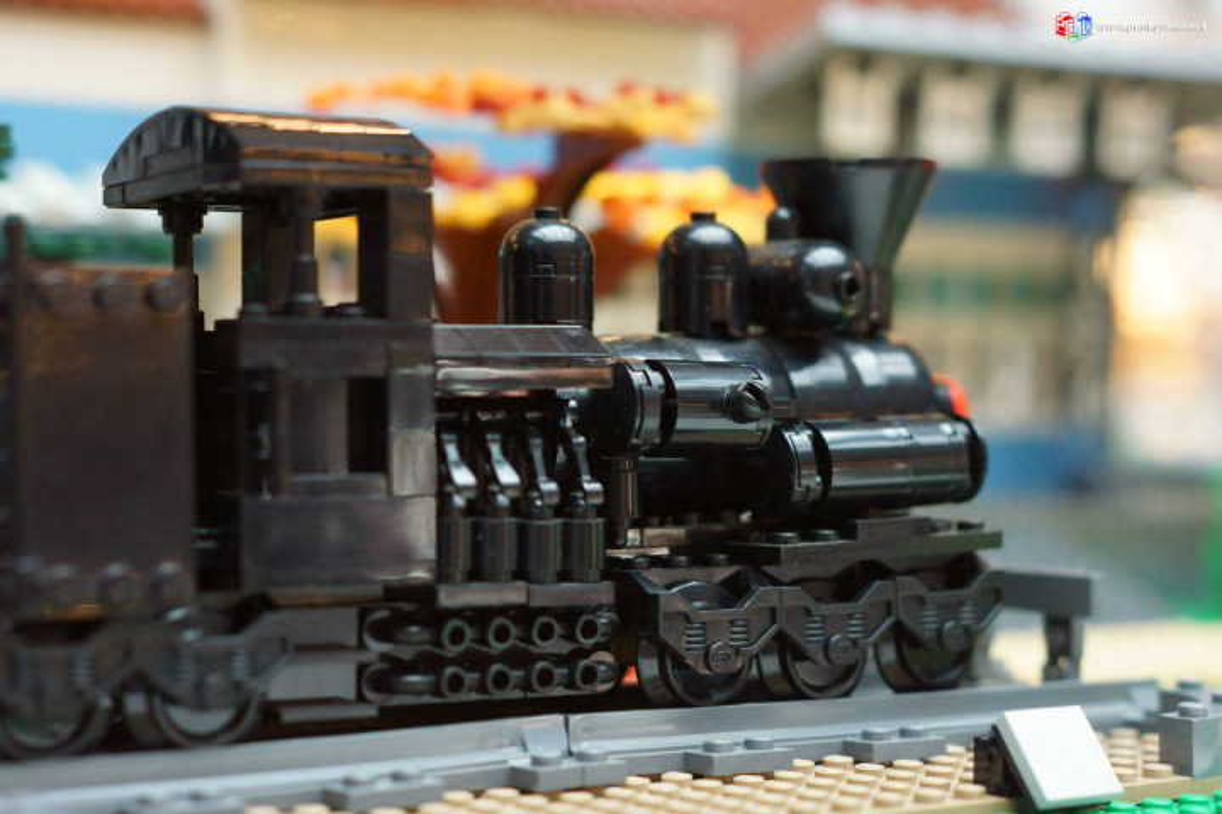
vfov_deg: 18.2
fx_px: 2546
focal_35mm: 75
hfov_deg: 27.0
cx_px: 611
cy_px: 407
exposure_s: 1/80
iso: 1600
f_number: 3.2
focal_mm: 50
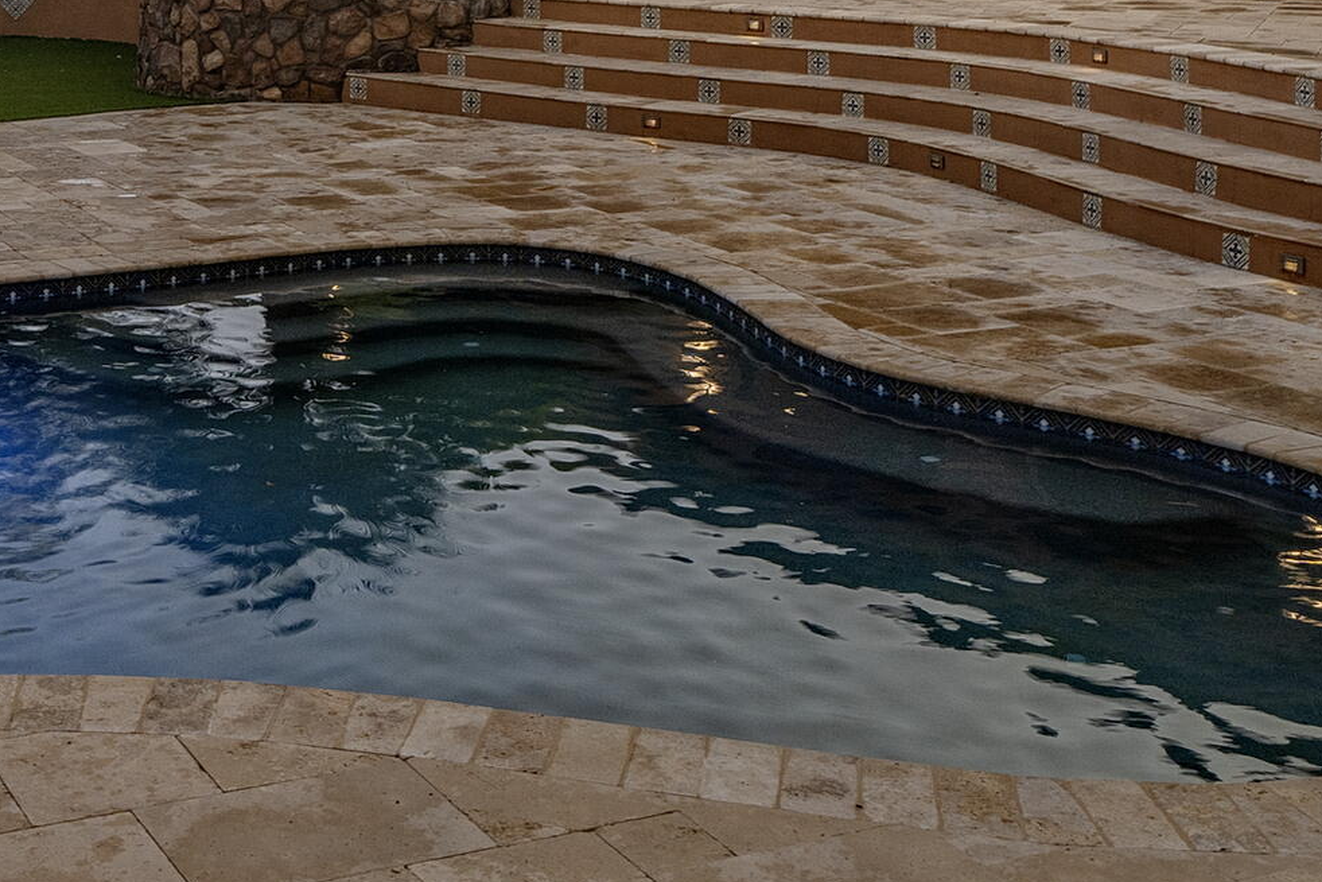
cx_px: 199
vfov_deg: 22.1
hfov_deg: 33.6
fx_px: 2093
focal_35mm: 57
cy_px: -149
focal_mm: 20
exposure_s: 1/15
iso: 200
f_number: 7.1
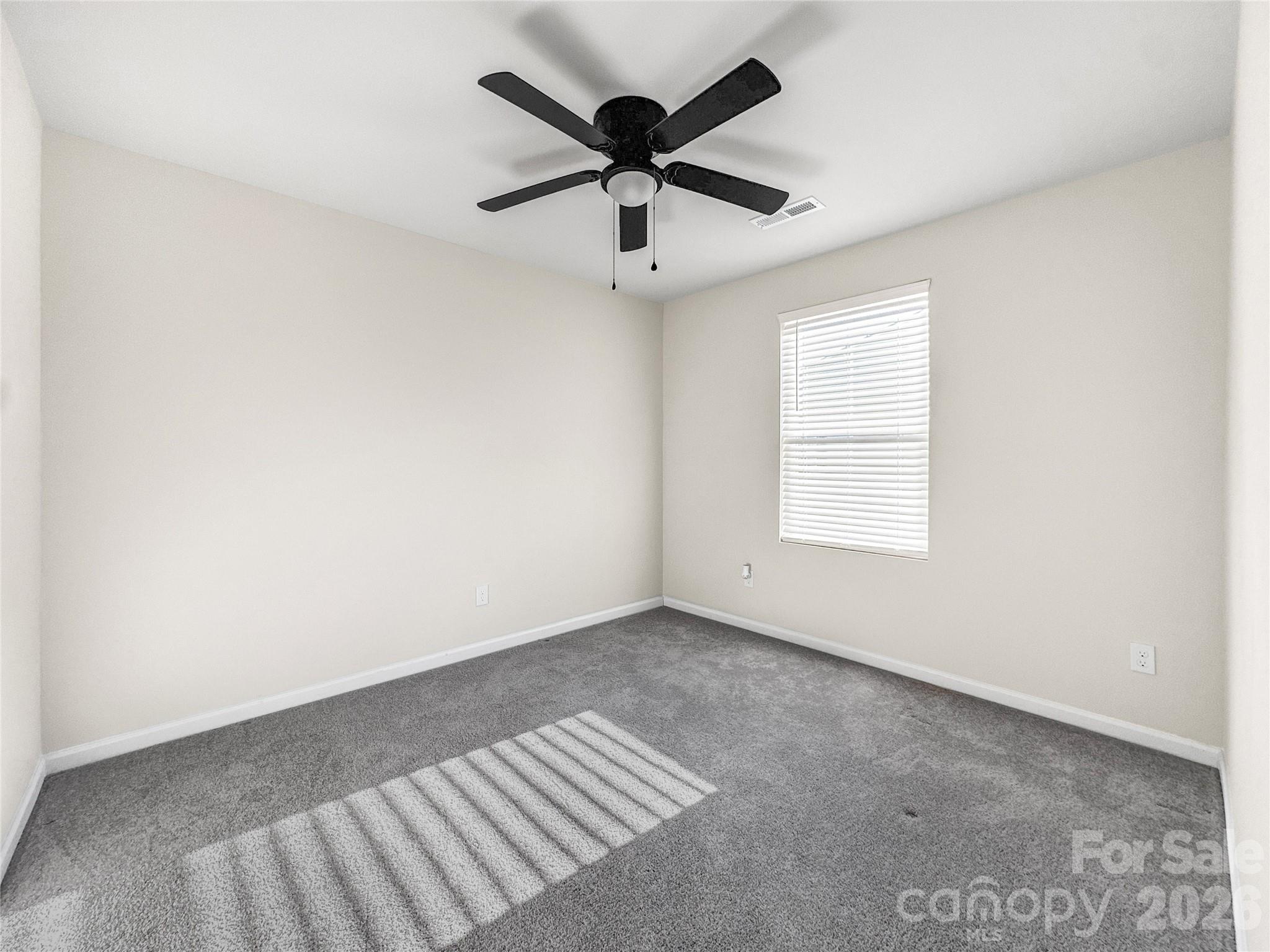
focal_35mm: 14
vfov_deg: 85.7
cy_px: 476
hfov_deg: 102.1
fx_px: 514
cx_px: 635
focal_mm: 2.22
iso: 40
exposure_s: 1/190
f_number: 2.2
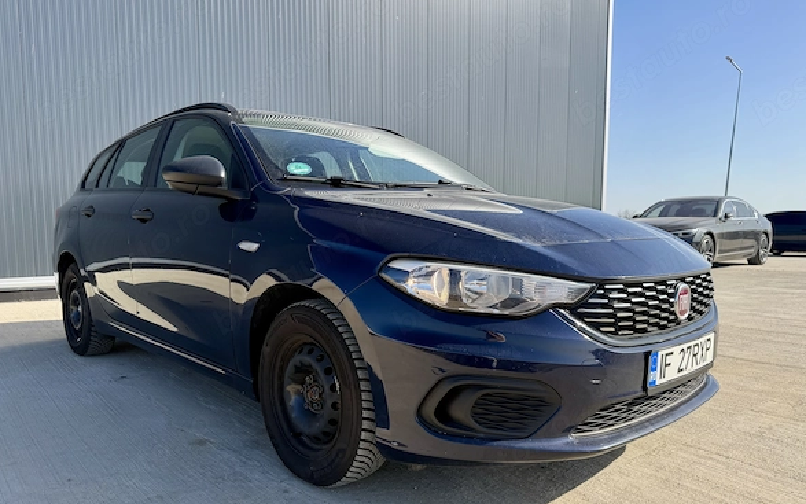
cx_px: 409
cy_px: 286
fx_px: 571
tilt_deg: -5.6
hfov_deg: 70.4
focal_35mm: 26
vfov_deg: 47.5
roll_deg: +0.8
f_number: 1.78
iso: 80
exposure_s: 1/2611
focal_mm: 6.76
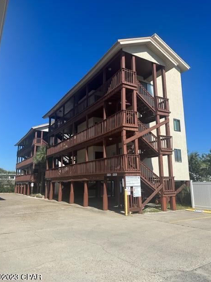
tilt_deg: +11.6
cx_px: 104
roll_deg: +0.9
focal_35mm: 25
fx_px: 203
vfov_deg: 69.4
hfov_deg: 54.9
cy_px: 143
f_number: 1.78
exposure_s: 1/6211
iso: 80
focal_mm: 6.86
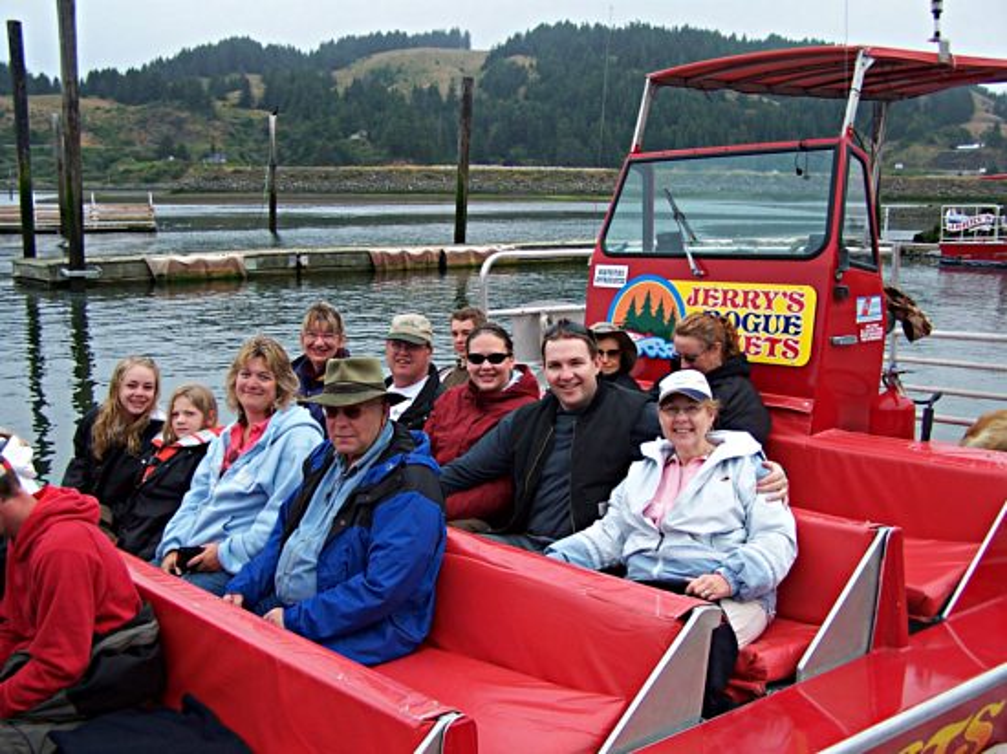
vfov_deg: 35.9
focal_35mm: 40
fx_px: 1163
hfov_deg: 46.8
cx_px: 504
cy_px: 377
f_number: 2.8
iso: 80
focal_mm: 6.7
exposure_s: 1/350
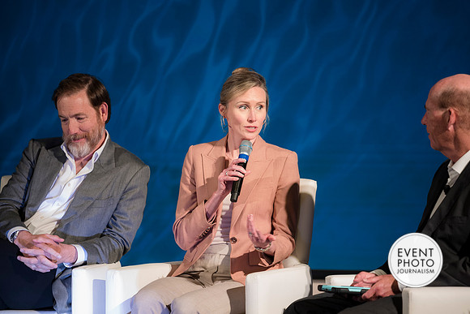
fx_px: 2612
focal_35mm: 200
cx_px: 235
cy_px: 157
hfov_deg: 10.3
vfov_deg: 6.9
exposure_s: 1/125
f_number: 2.8
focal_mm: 200
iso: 1250
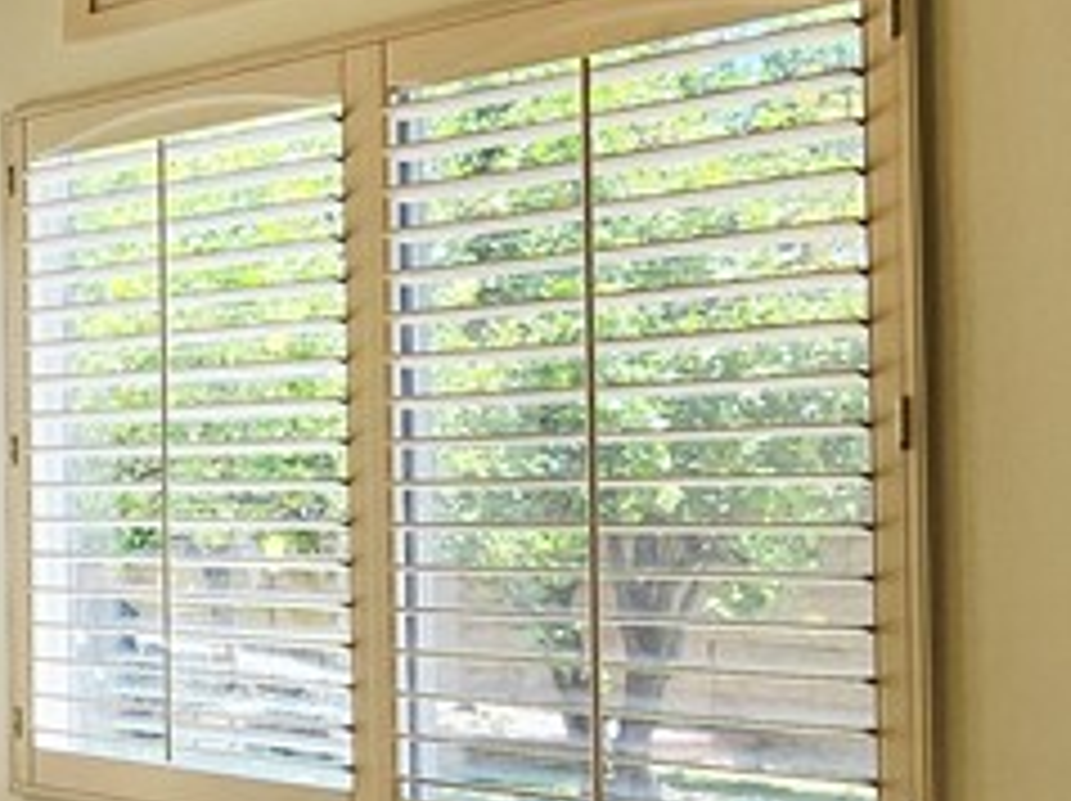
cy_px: 423
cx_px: -320
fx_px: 1731
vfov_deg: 26.1
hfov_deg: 28.3
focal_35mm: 56
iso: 50
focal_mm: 2.2
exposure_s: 1/217
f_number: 2.2
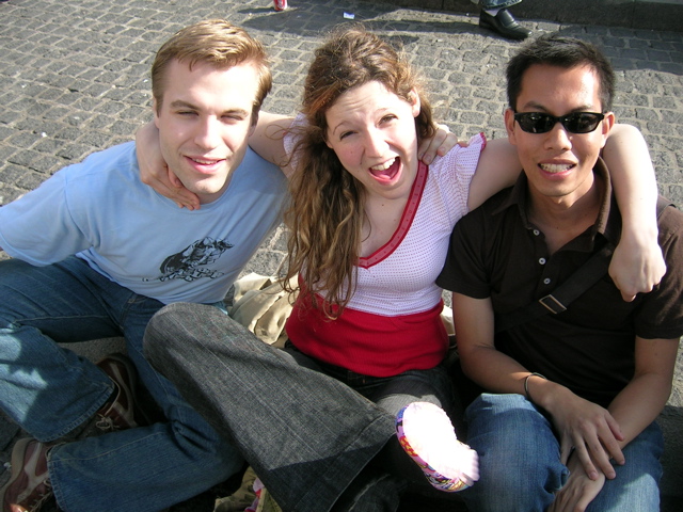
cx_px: 342
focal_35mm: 35
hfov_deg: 52.6
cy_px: 256
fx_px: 691
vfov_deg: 40.7
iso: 50
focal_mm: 5.4
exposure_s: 1/364
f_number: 2.8
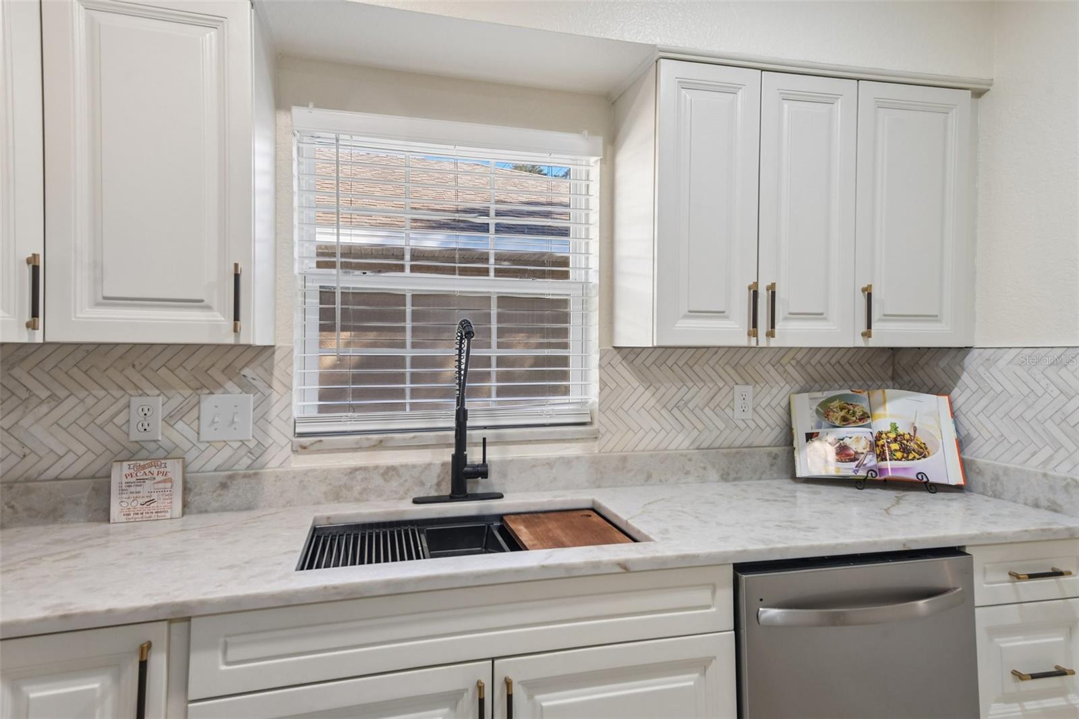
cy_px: 360
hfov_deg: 81.2
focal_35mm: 21
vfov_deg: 59.5
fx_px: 629
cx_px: 540
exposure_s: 1/30
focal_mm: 21
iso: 400
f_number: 8
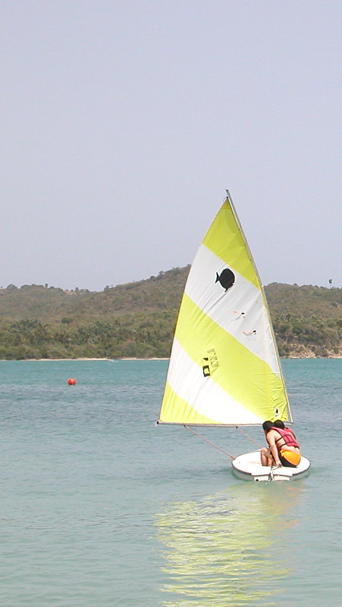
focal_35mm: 107
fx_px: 1725
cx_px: 366
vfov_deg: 20.0
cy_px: 301
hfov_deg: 11.2
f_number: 3.8
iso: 100
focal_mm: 11.1
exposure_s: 1/944
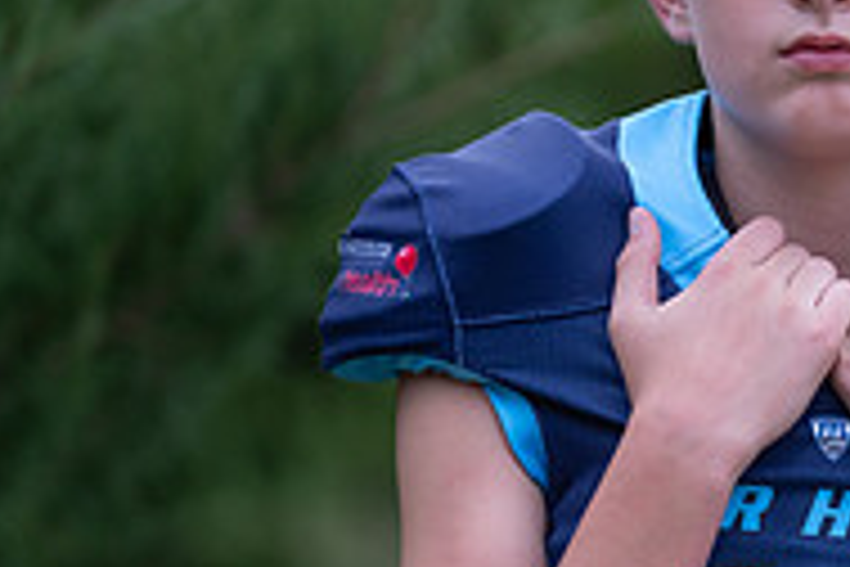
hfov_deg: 4.0
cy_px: 349
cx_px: 931
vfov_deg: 2.7
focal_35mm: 513
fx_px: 12112
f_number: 2.8
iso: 500
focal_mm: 167
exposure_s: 1/320
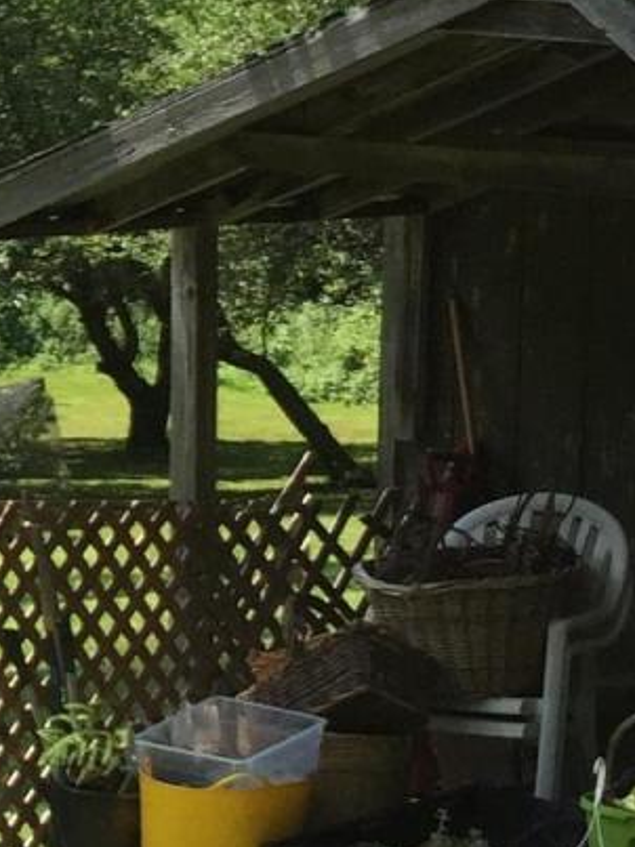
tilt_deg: -6.1
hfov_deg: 9.7
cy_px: 336
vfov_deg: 13.7
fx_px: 3524
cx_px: -576
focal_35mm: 144
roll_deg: -0.2
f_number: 2.2
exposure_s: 1/1163
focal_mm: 4.15
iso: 32
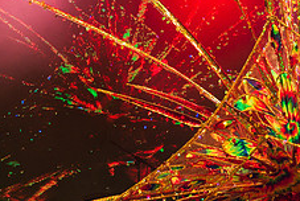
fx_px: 3388
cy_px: 116
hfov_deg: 5.1
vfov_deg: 3.4
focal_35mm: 406
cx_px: 190
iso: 2500
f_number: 5.6
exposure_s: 1/320
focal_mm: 125
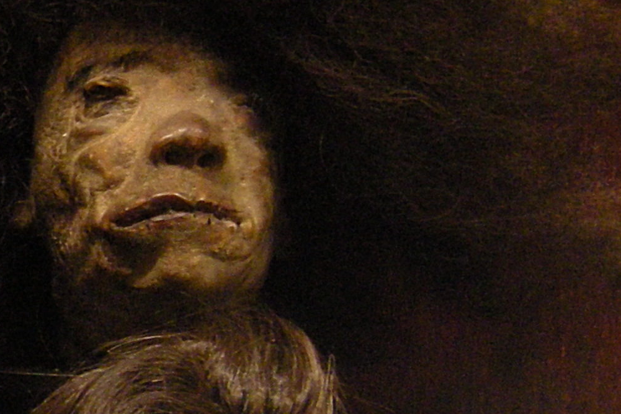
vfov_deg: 14.3
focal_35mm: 95
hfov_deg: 19.3
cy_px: 312
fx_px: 1638
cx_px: -255
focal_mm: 4.7
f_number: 2.8
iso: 400
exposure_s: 1/11
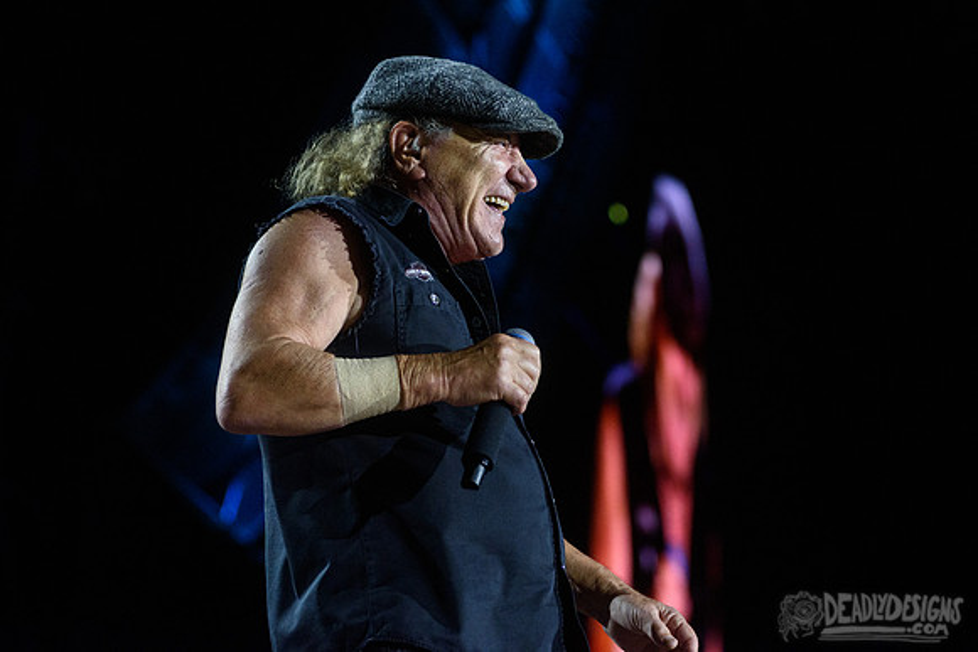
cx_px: 460
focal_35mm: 127
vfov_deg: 10.8
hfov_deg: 16.1
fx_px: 3454
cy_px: 275
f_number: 4
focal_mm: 110
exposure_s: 1/800
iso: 2500
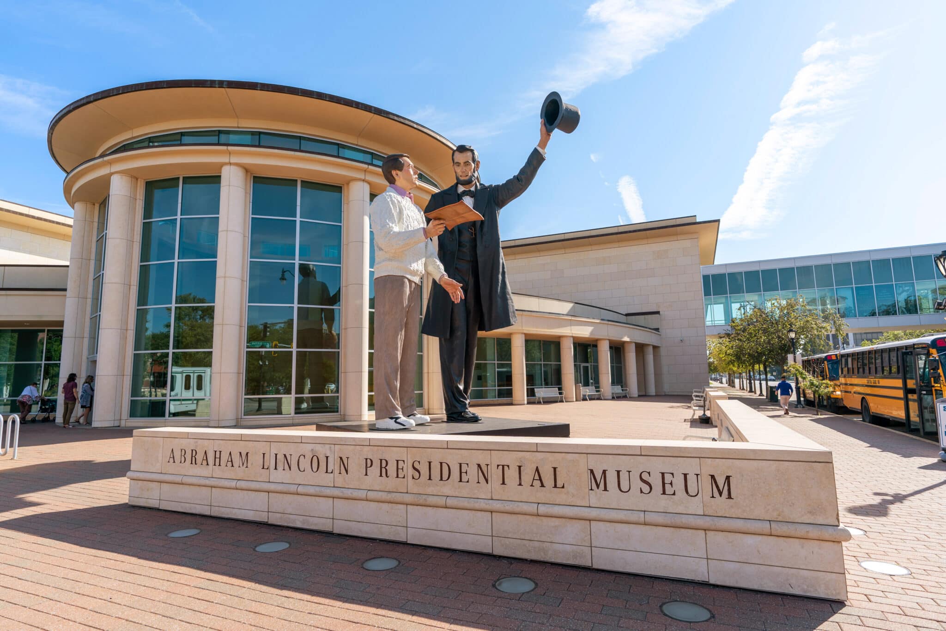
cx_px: 473
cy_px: 316
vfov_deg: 64.5
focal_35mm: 19
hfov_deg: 86.9
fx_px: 499
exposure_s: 1/640
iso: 100
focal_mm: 19
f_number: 4.5
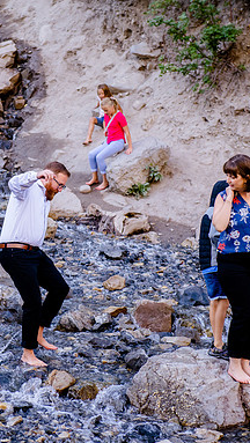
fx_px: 1306
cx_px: 32
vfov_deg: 19.3
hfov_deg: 10.9
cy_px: 223
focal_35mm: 111
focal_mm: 70
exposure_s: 1/400
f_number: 4.5
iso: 1000
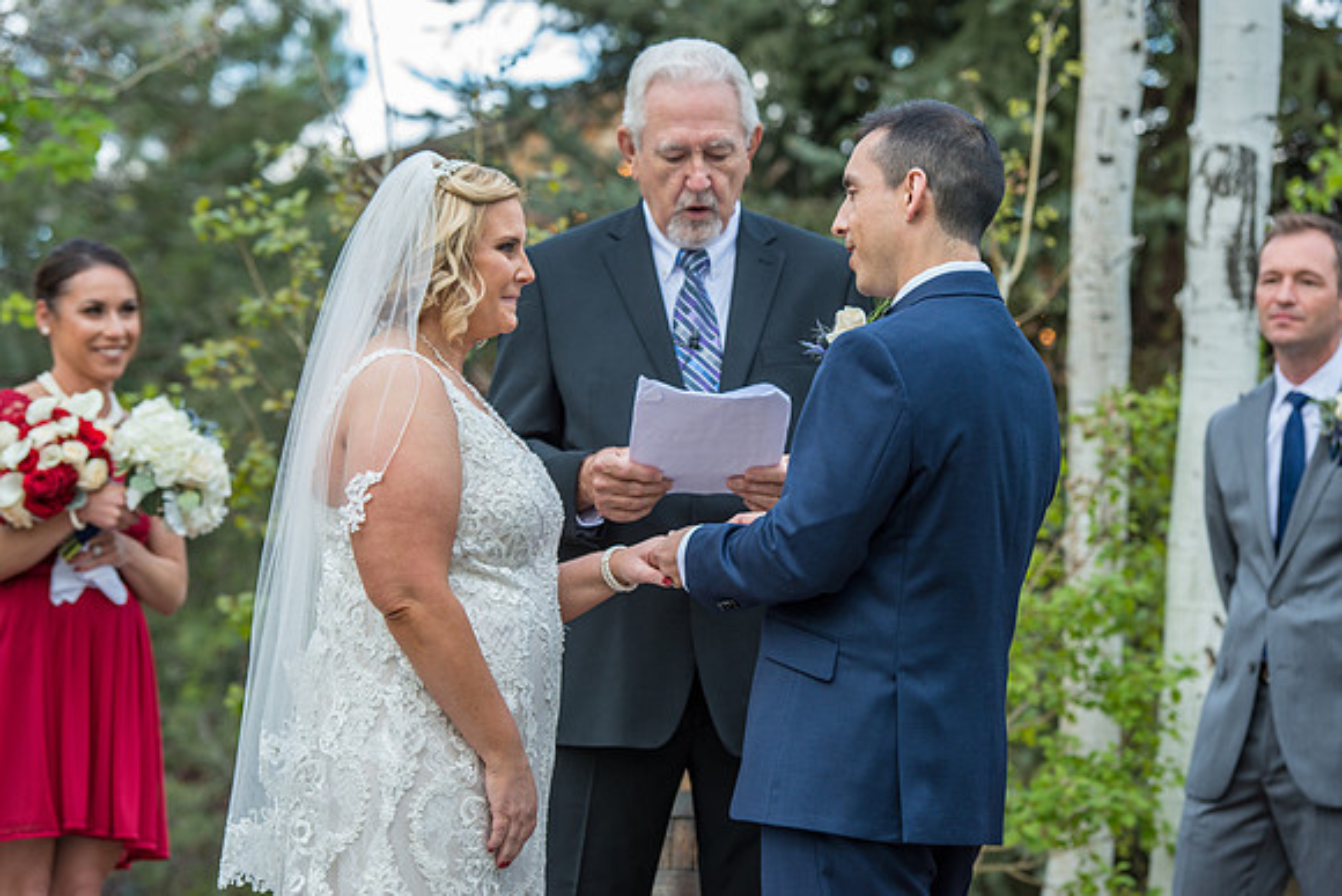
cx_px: 671
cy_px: 448
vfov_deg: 11.4
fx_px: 4474
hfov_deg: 17.1
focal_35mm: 120
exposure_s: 1/200
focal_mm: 120
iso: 400
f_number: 5
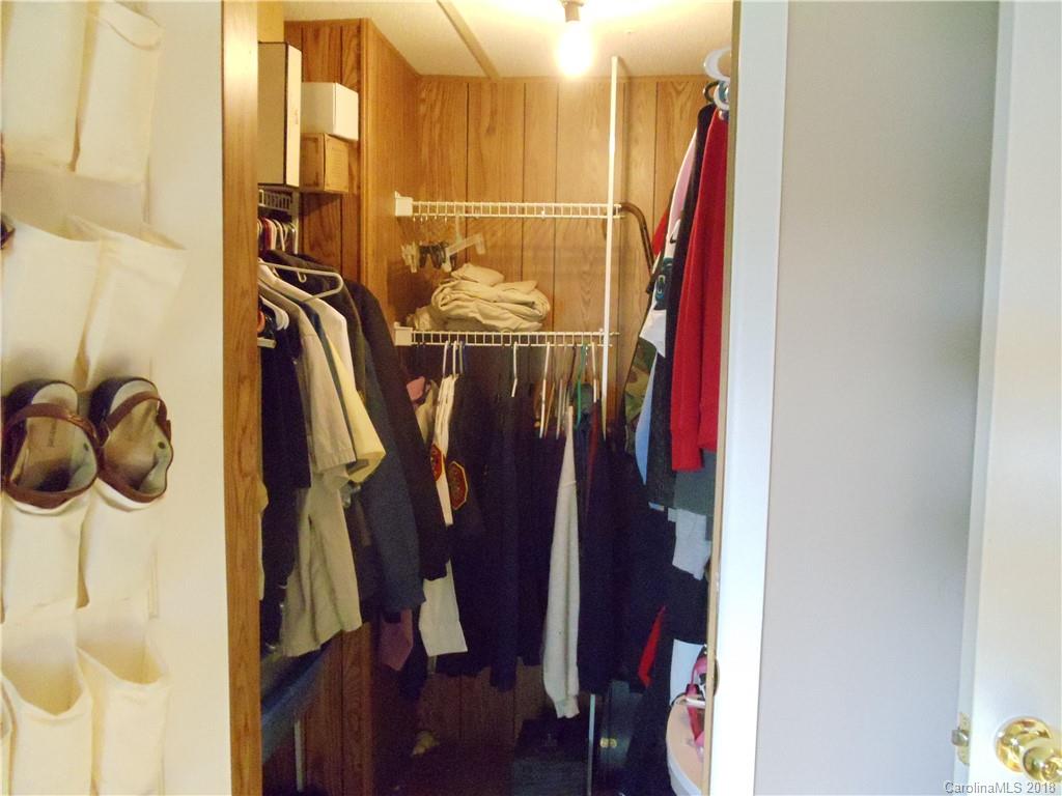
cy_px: 398
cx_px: 531
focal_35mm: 44
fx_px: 1350
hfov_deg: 42.9
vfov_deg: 32.9
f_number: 3.5
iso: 1600
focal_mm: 6
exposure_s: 1/25
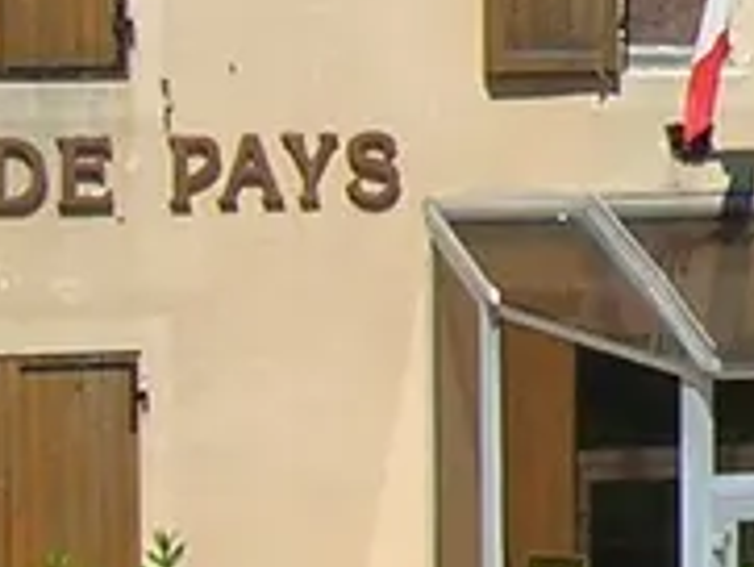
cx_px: 1375
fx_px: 5231
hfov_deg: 8.0
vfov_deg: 6.2
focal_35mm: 240
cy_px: -38
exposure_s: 1/540
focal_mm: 5.7
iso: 50
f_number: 4.9
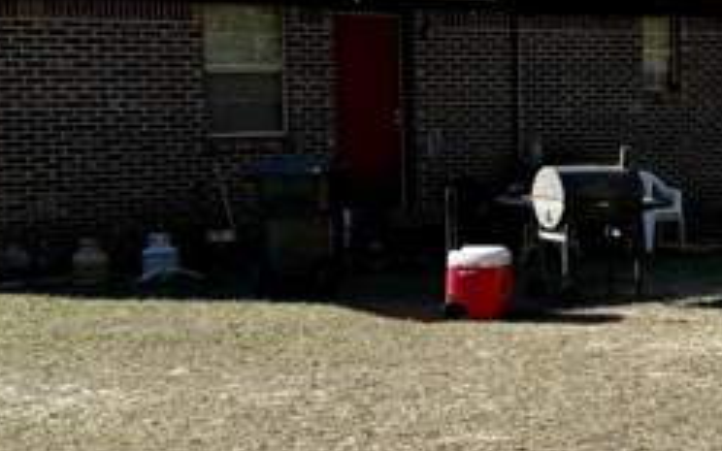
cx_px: 608
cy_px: 189
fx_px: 1614
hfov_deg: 24.7
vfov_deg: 15.9
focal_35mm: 82
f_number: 1.78
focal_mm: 6.76
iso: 80
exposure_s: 1/2232
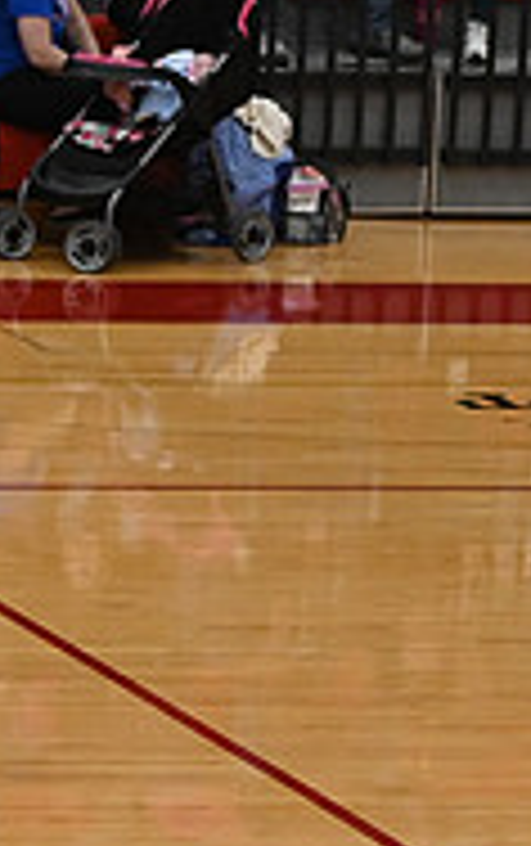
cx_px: -770
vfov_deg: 5.7
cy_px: 560
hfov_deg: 3.5
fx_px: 8472
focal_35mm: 367
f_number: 4
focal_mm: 78
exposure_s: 1/400
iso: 3200
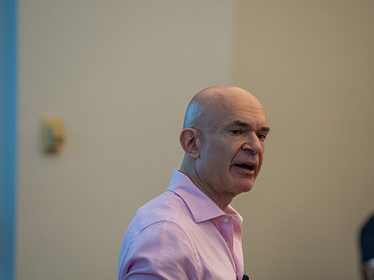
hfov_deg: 7.4
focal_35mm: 267
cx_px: 188
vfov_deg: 5.6
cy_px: 154
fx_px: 2884
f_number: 3.2
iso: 2000
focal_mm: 200
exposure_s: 1/200
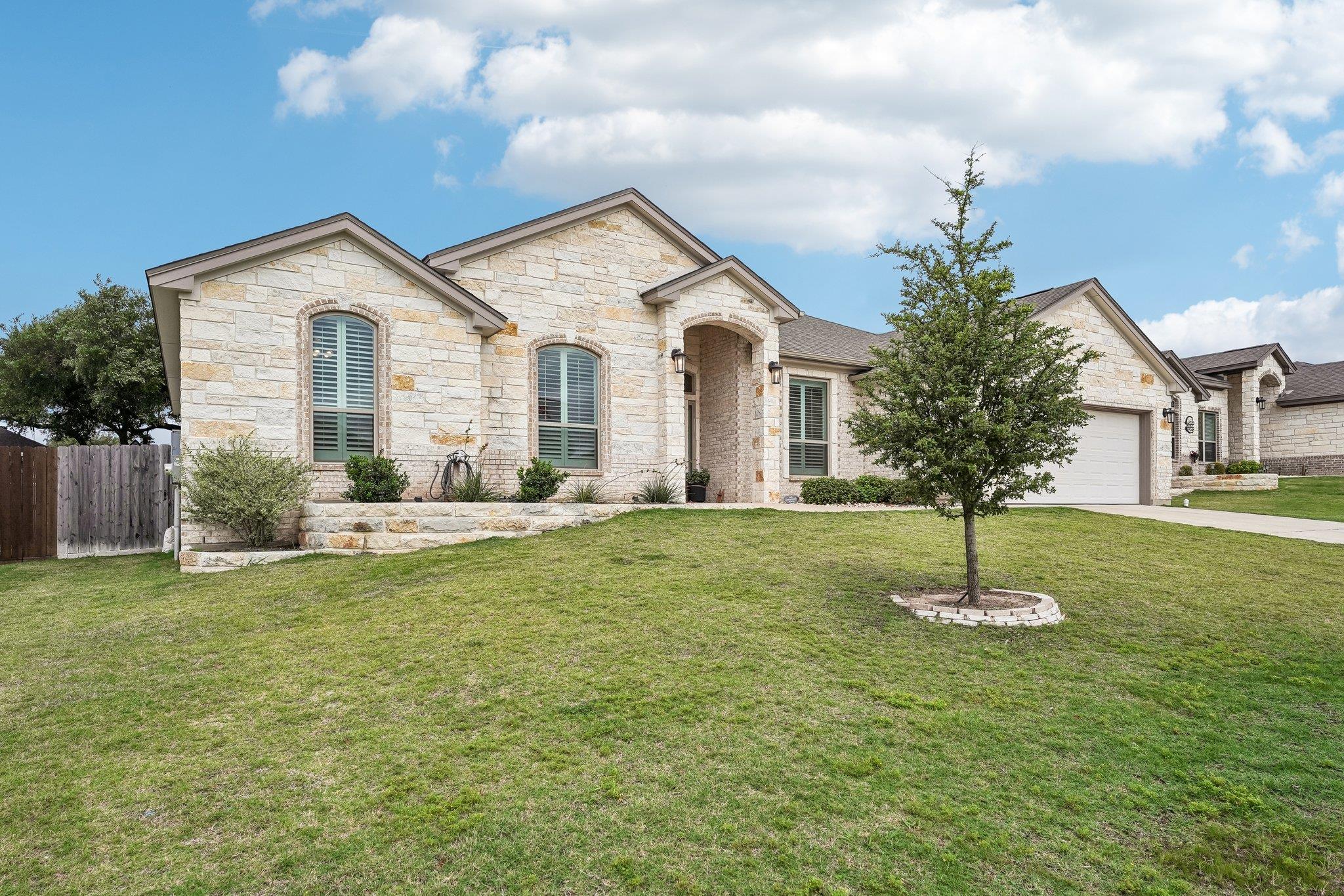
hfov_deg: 84.8
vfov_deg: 62.7
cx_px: 672
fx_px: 735
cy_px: 448
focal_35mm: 20
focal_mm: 19.7
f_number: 8
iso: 400
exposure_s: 1/640
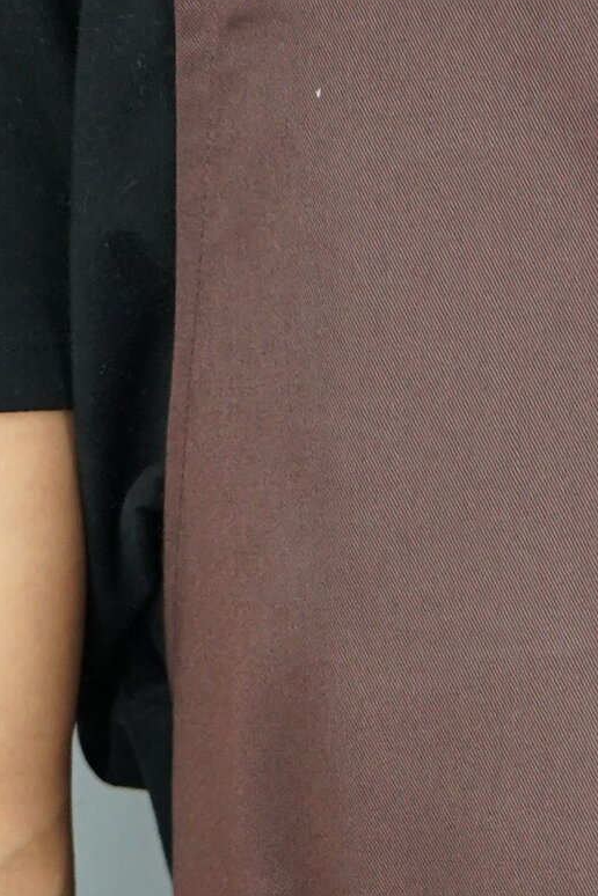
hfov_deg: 7.2
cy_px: 1308
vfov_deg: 10.5
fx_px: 4709
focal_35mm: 189
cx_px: 870
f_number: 4
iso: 1000
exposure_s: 1/160
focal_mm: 39
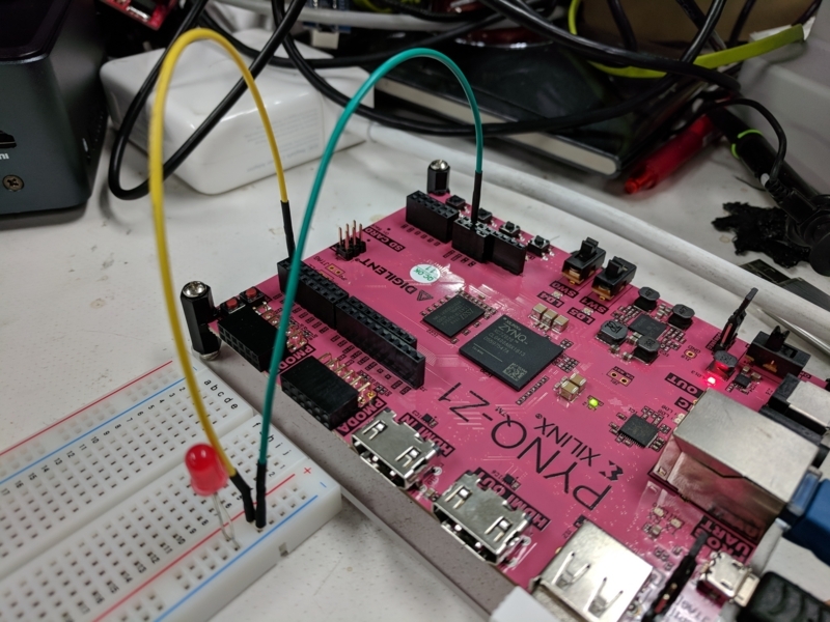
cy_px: 311
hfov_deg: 67.3
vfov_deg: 53.1
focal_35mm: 26
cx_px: 415
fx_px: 623
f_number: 2
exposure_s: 1/120
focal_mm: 4.67
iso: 98
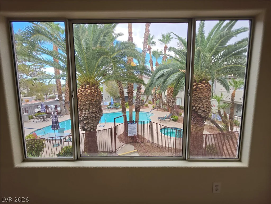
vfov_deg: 89.9
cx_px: 136
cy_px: 102
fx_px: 102
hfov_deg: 106.2
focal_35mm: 13
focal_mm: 2.2
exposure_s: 1/1093
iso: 25
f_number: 1.9
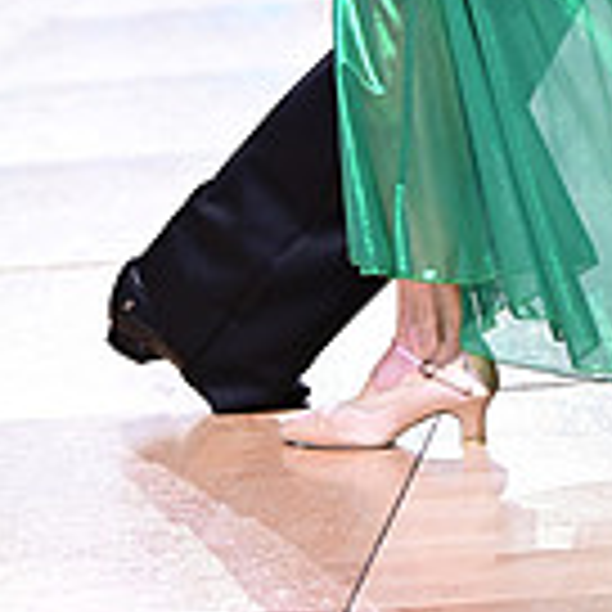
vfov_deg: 5.5
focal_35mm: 314
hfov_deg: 5.6
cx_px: 752
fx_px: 6281
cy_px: -346
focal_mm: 87
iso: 1600
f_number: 2.8
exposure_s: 1/500
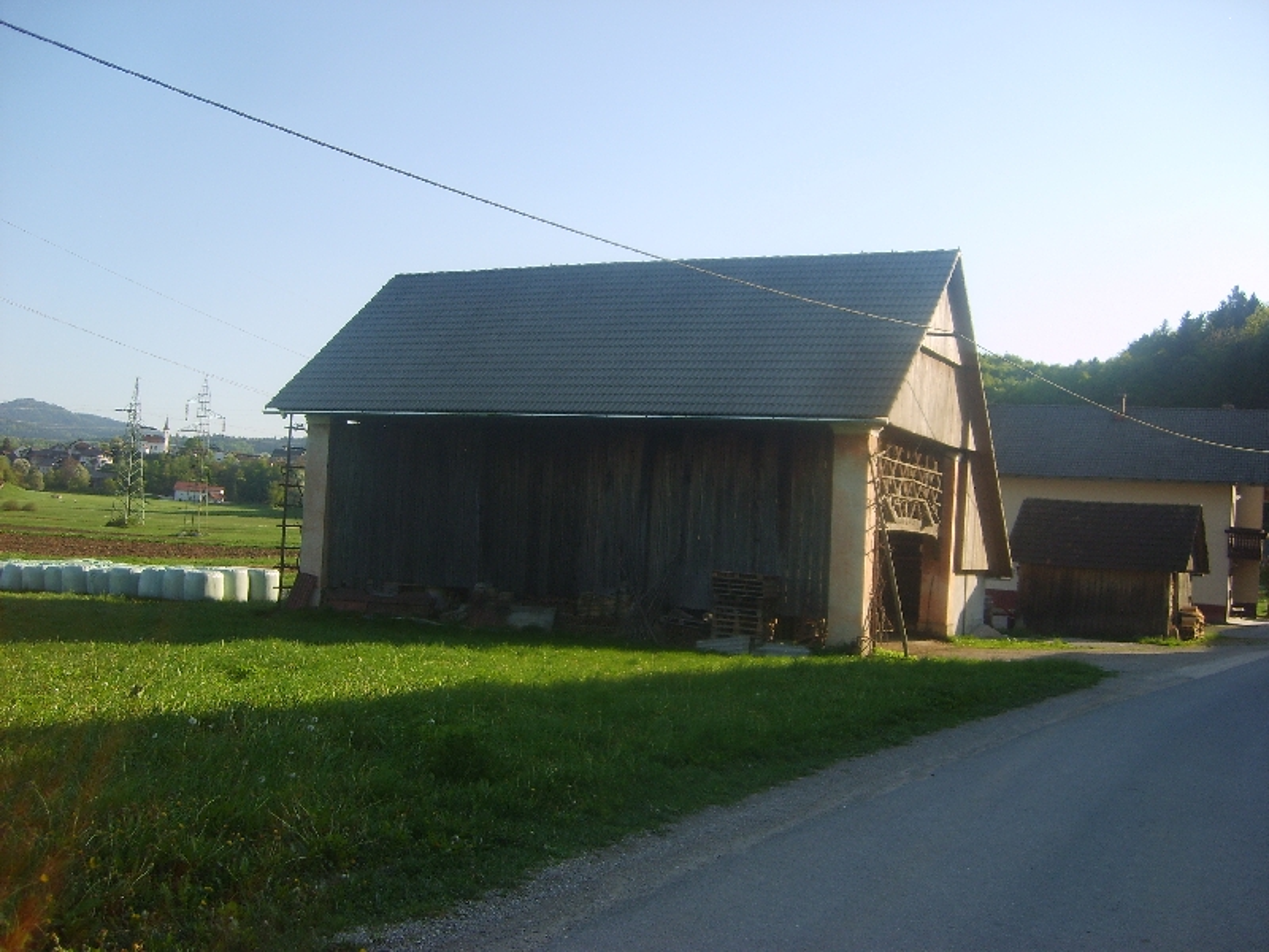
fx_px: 1283
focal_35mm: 35
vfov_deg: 40.7
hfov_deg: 52.6
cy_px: 476
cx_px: 634
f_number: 2.8
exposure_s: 1/500
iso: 50
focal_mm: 5.8
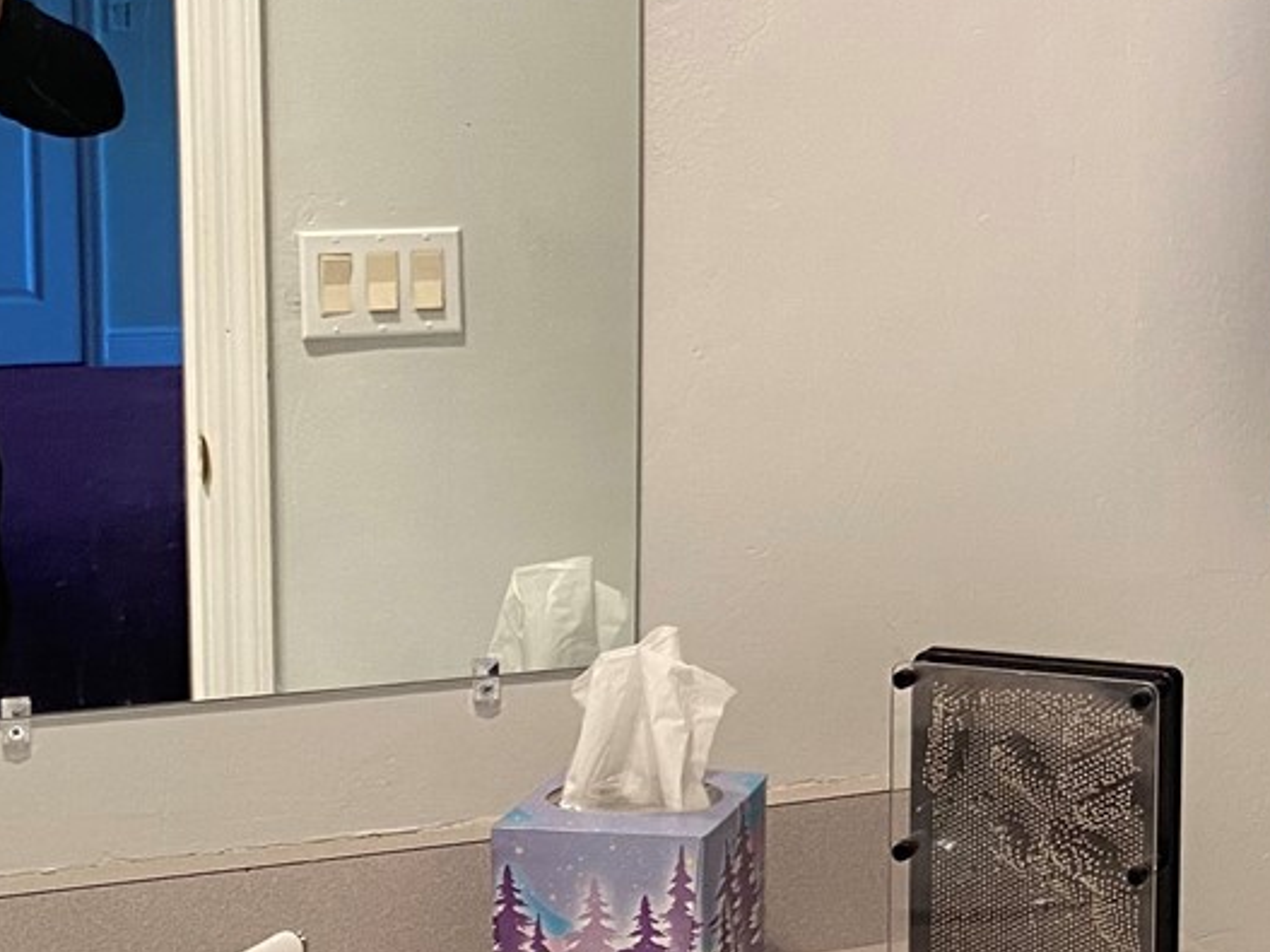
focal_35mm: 79
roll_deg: -2.1
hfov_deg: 23.3
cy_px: 215
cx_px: 1381
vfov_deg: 18.5
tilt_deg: -6.5
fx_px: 2898
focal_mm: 4.25
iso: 80
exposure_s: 1/60
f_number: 1.8
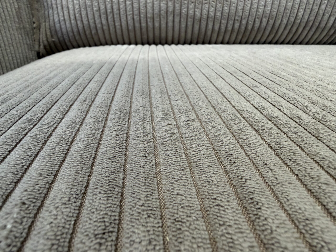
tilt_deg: -29.0
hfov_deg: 71.6
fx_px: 233
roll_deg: -0.6
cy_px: 126
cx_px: 168
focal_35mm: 24
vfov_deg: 56.8
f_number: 2.2
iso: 320
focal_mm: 2.22
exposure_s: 1/73
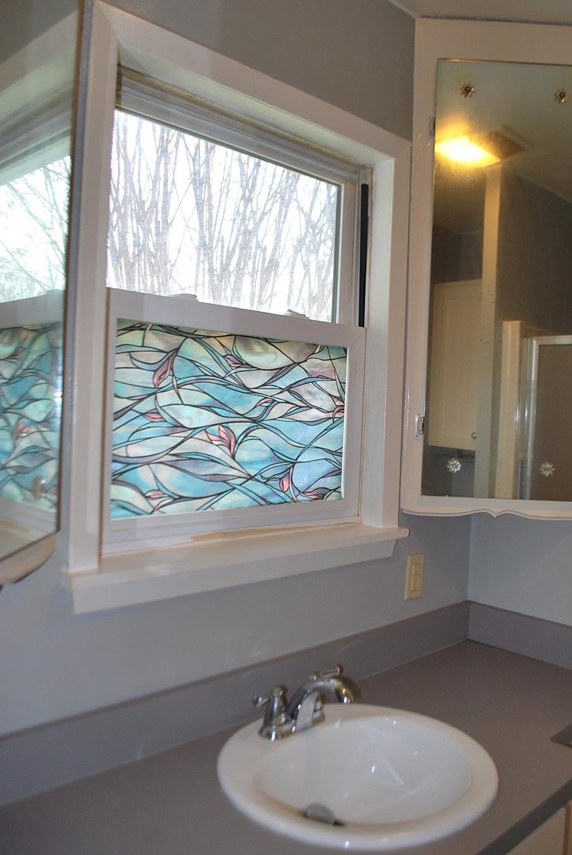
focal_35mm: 28
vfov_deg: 65.4
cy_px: 431
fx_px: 666
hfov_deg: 46.5
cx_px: 296
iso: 200
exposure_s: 1/100
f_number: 3.5
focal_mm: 18
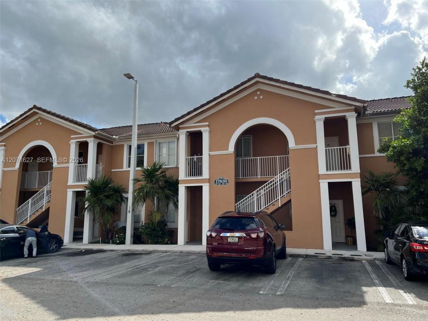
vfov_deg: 53.1
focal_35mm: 26
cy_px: 160
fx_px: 321
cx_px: 214
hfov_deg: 67.3
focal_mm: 5.7
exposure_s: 1/3571
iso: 50
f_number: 1.5
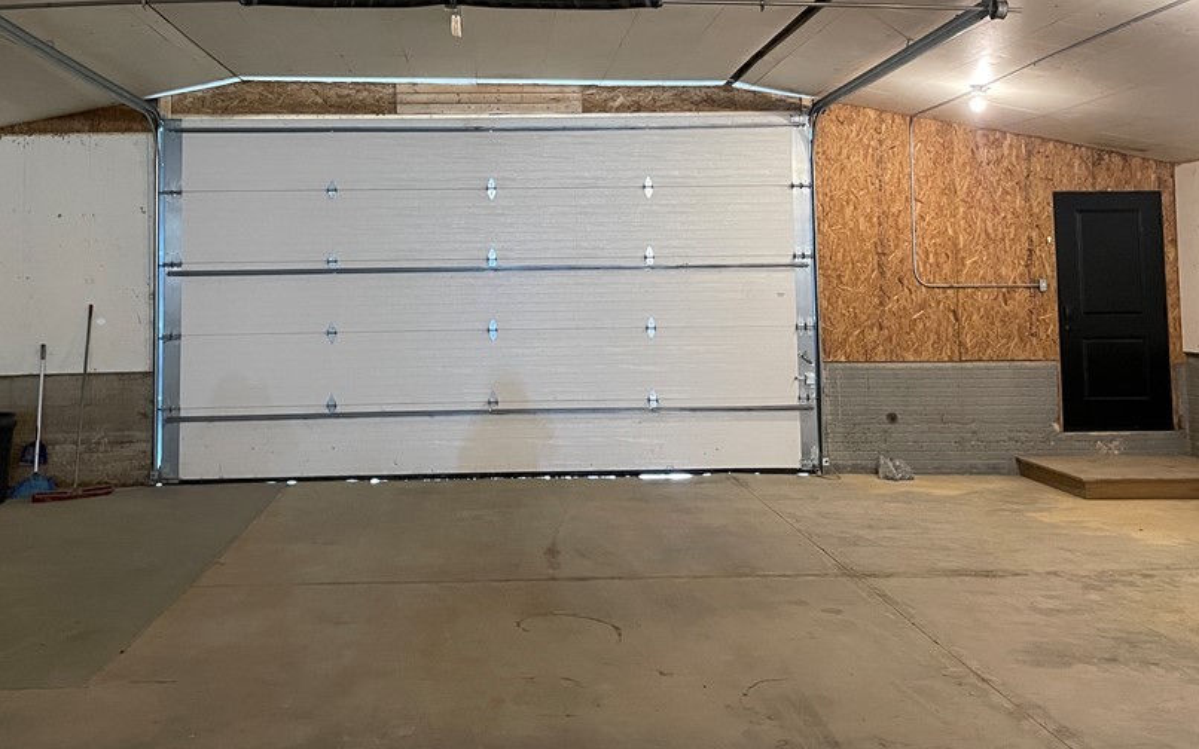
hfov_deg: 55.2
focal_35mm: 35
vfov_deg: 35.7
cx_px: 524
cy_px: 214
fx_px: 1144
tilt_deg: +5.1
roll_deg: +0.4
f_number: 1.6
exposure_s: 1/40
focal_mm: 4.2
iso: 500
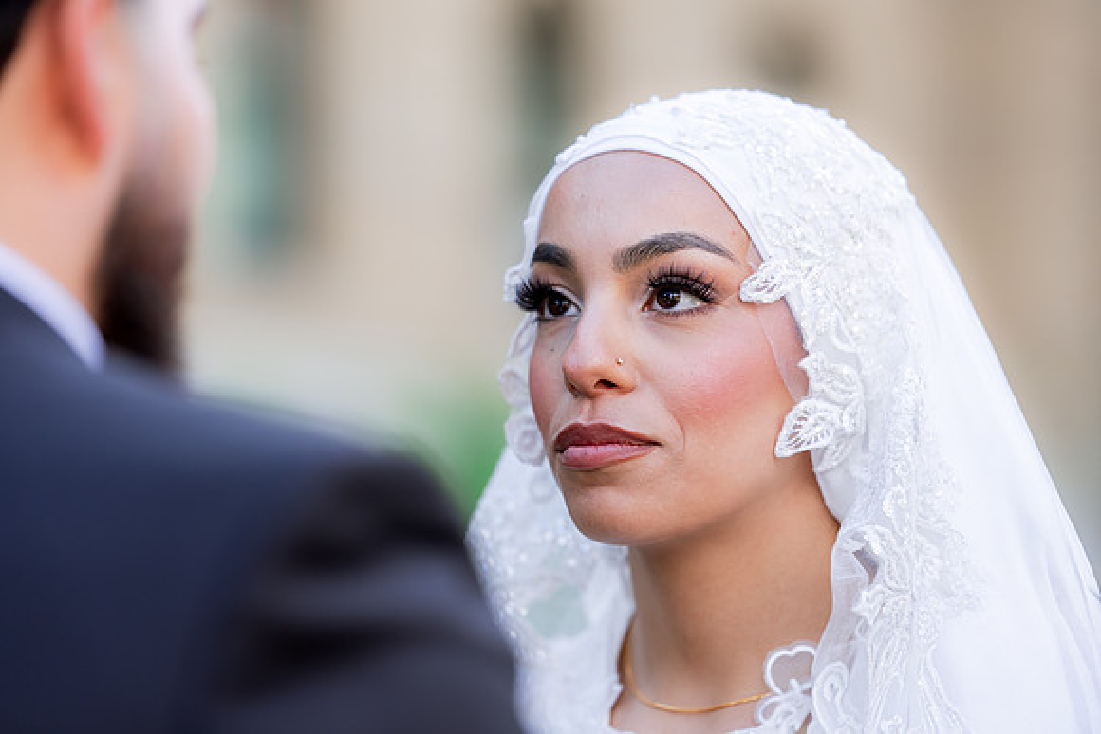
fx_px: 4588
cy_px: 367
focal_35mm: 150
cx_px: 550
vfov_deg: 9.2
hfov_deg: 13.7
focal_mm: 150
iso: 200
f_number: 2.5
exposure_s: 1/1250
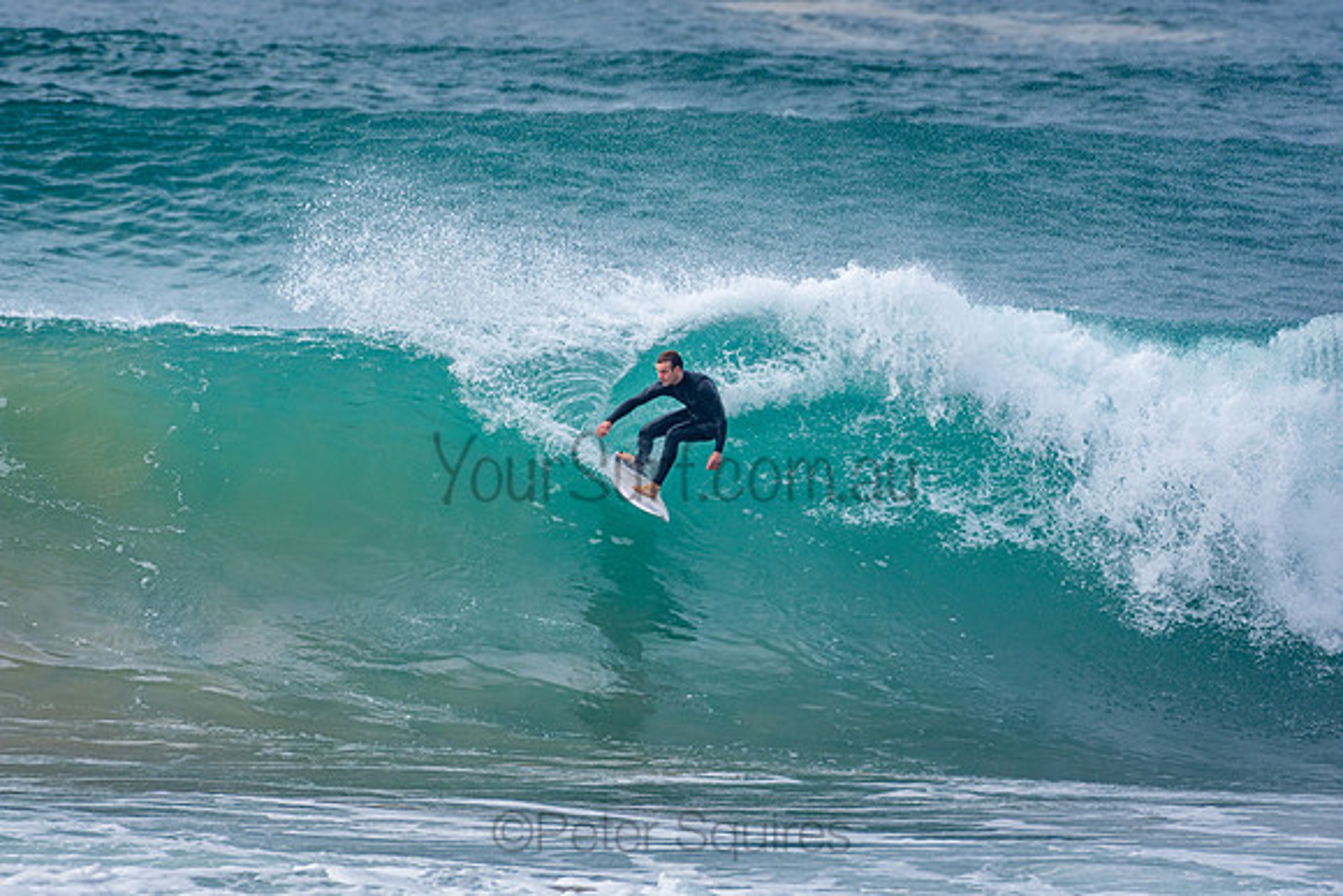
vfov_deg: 1.8
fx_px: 27984
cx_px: 672
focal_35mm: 750
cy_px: 448
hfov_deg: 2.7
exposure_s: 1/640
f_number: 5.6
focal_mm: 500
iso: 140
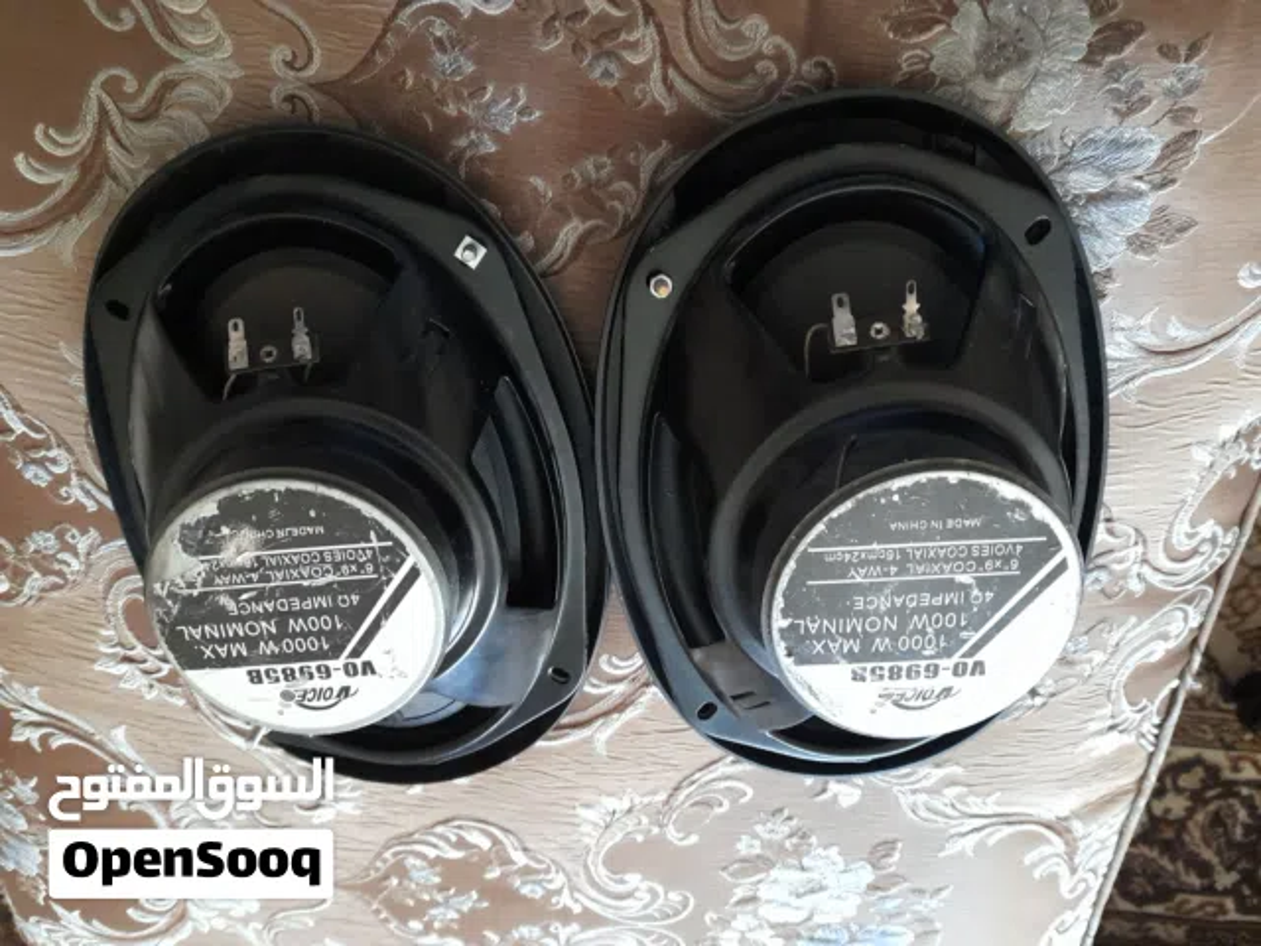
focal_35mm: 25
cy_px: 473
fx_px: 911
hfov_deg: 69.4
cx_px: 630
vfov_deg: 54.9
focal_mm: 4.6
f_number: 2
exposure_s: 1/20
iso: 640
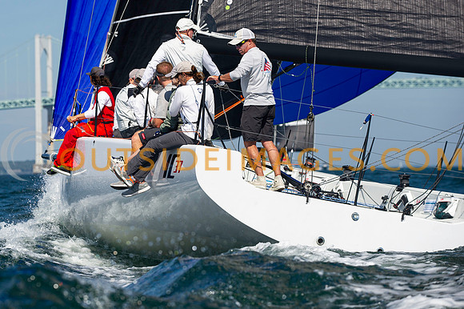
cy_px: 110
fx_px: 2173
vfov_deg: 8.1
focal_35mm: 169
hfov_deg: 12.2
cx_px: 163
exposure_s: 1/2500
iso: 320
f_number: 5
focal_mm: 130
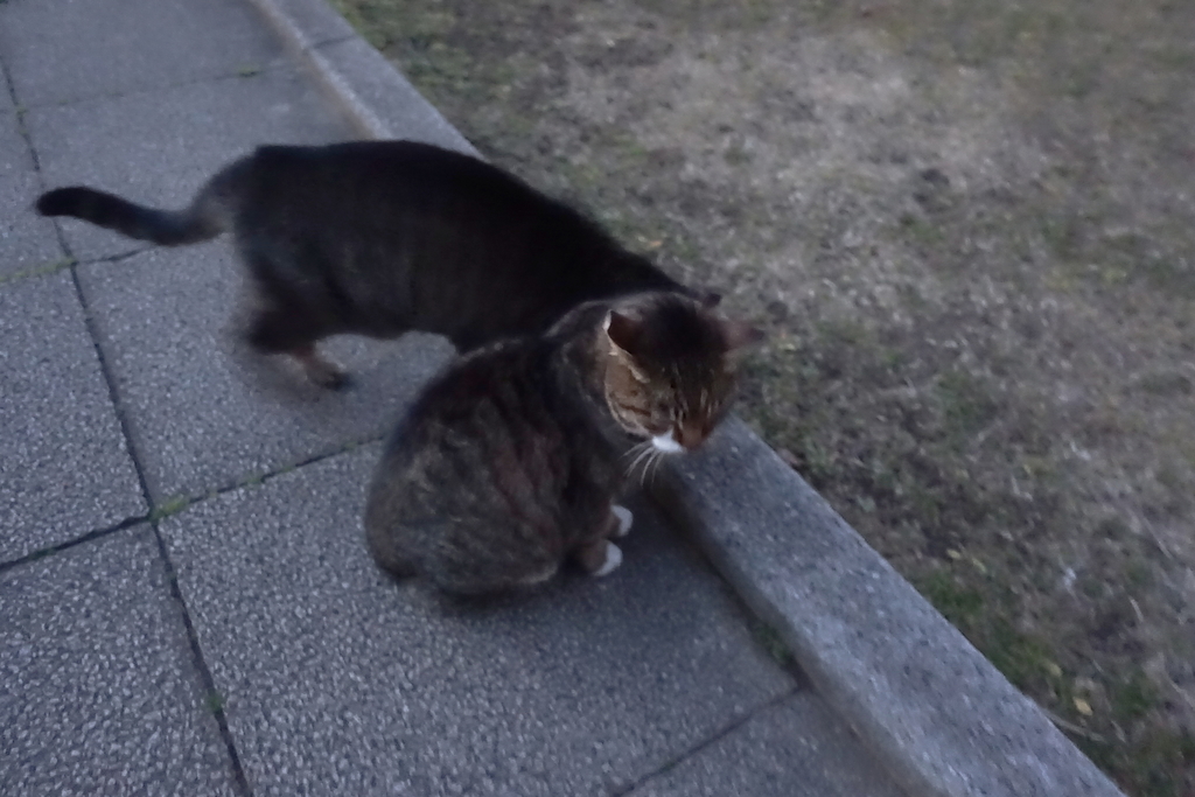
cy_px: 398
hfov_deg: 73.7
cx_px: 598
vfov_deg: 53.1
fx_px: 797
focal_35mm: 24
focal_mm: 8.8
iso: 6400
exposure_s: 1/20
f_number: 1.8
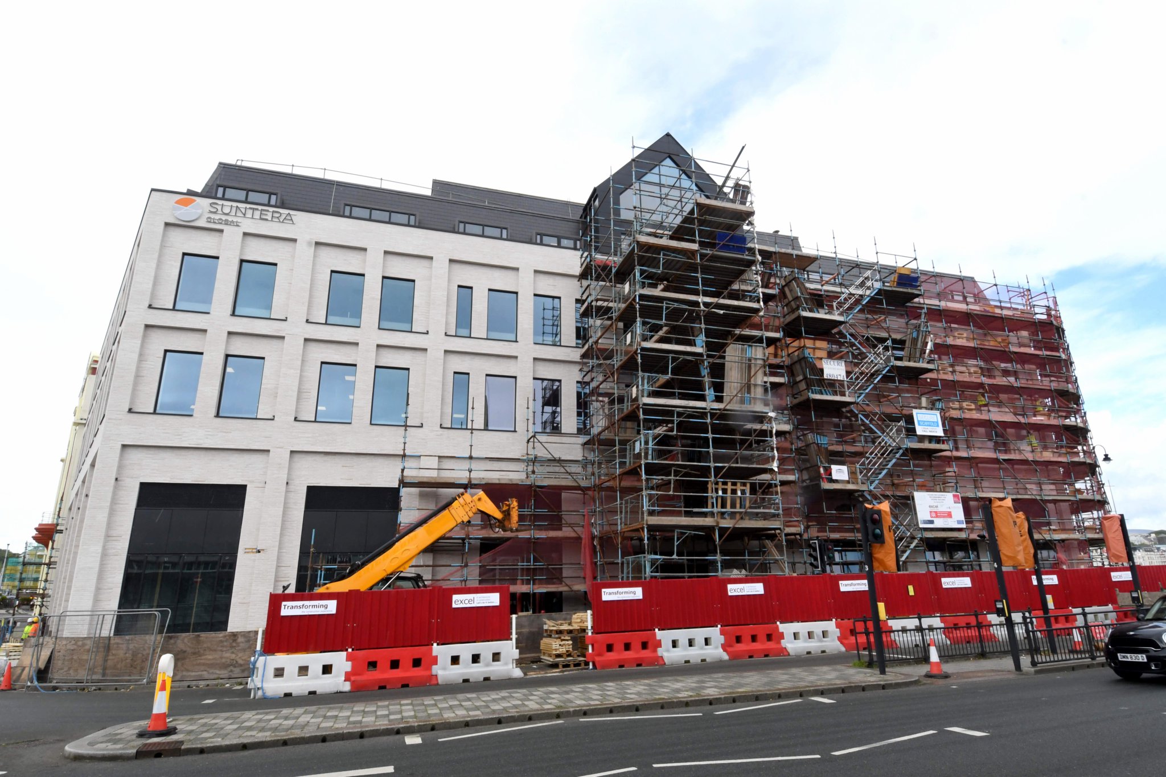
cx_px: 583
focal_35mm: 20
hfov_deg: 85.4
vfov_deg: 63.2
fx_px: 631
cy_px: 388
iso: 800
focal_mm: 13
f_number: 13
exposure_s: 1/250
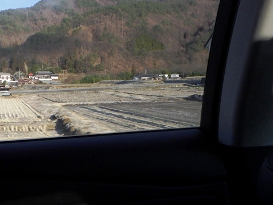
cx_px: 55
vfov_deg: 37.8
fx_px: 292
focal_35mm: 37
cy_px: 54
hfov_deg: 47.4
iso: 250
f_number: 4.2
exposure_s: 1/250
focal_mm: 5
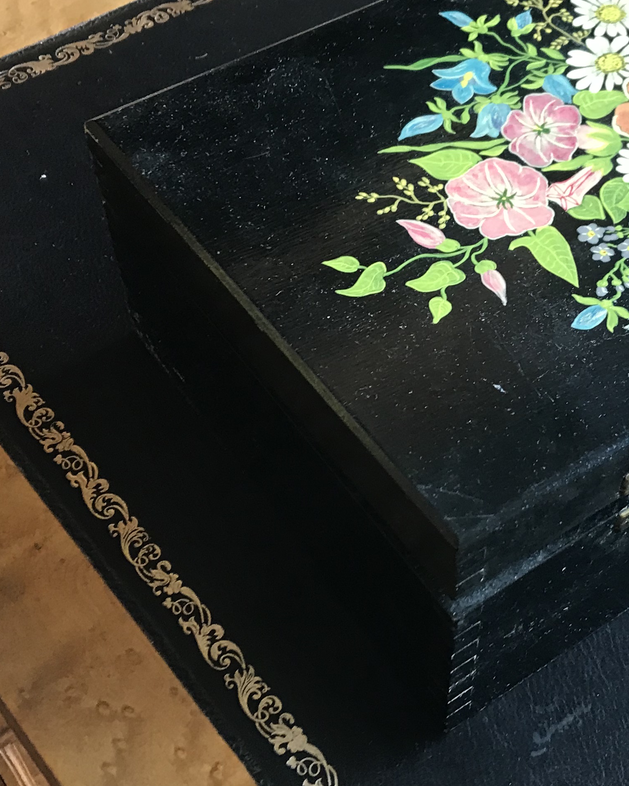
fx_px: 1350
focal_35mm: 58
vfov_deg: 32.5
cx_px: 513
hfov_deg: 25.7
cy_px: 404
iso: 40
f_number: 1.8
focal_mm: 3.99
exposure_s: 1/20
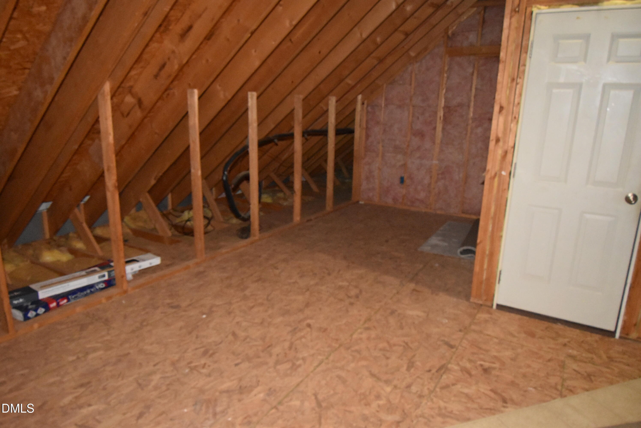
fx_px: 428
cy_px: 214
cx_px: 320
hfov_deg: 73.7
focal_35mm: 24
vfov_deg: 53.2
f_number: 5.3
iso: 6400
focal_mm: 16
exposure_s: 1/60
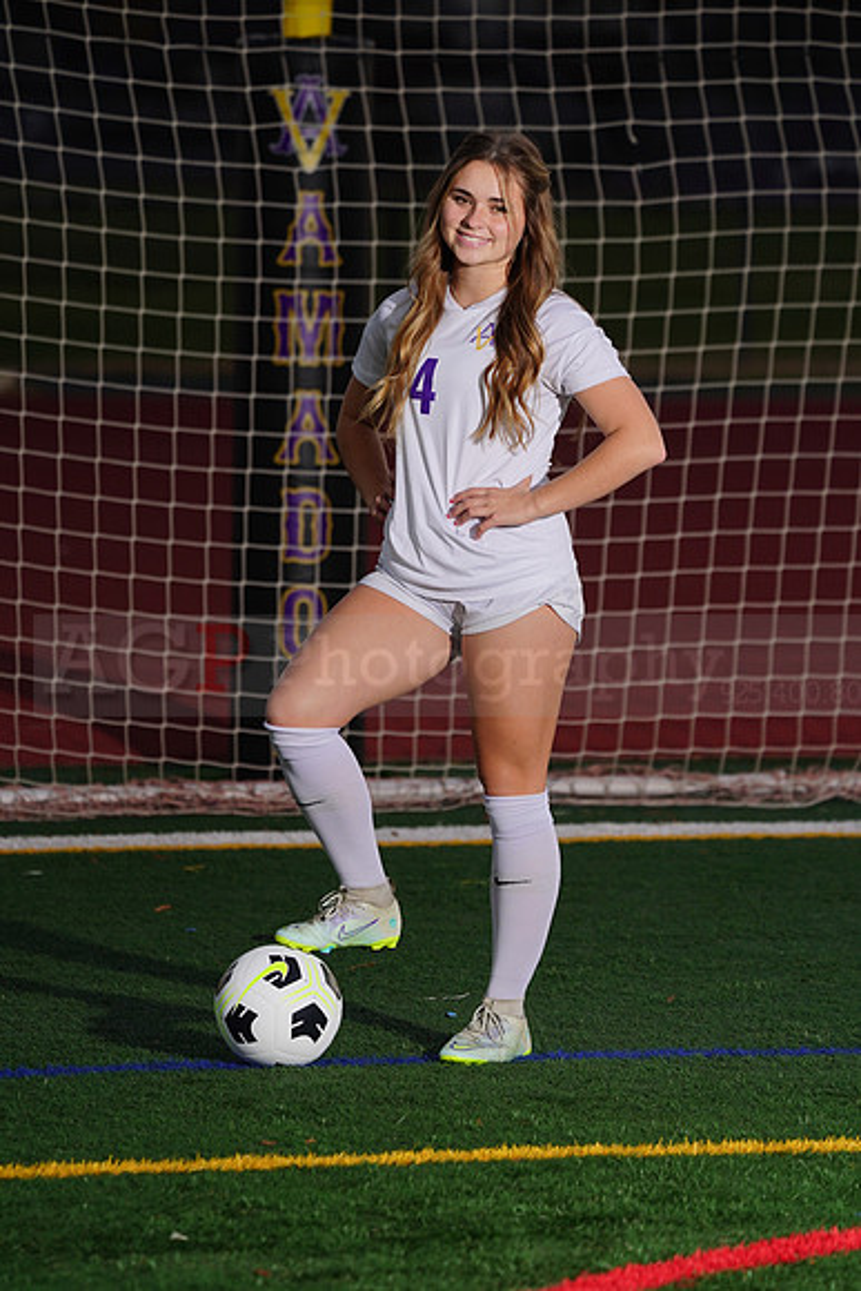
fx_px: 9070
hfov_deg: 5.4
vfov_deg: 8.1
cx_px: 430
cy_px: 646
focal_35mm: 253
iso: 320
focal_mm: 253
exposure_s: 1/200
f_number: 5.6
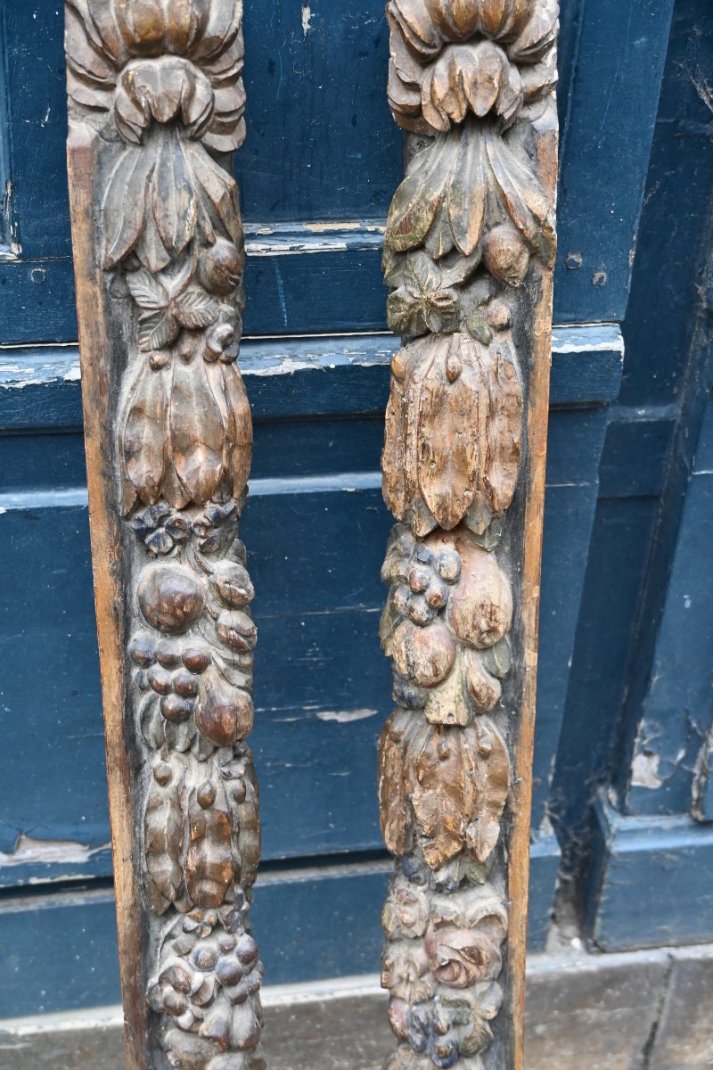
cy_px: 535
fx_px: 1604
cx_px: 356
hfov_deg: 25.1
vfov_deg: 36.9
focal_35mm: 54
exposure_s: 1/200
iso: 400
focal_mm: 36
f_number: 4.2
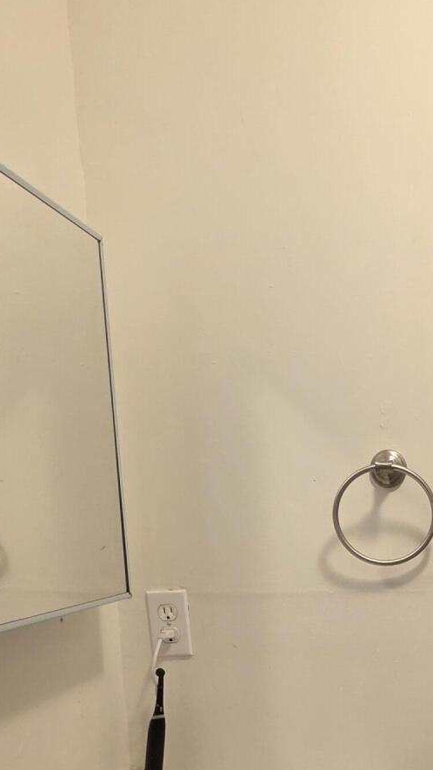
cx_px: 405
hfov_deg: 34.3
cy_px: 636
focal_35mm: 32
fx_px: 653
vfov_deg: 55.8
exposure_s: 1/60
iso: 320
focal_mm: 2.2
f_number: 1.9
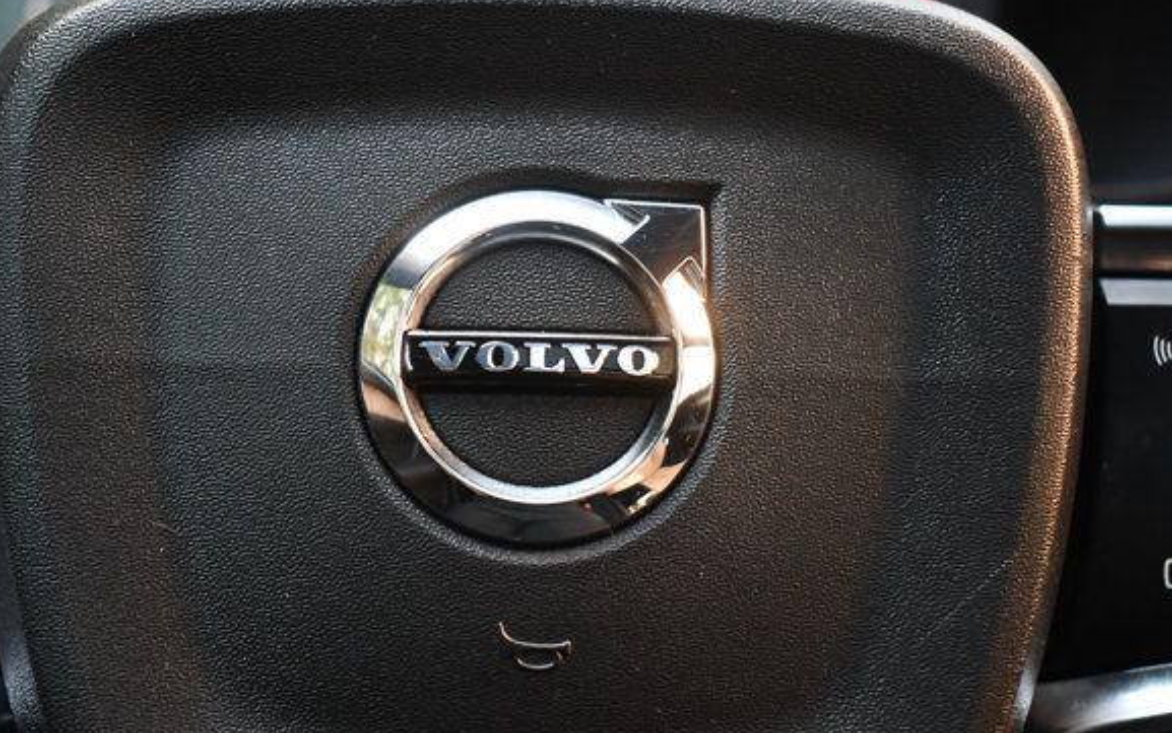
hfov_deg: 38.8
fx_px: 1661
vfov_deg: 24.9
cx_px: 544
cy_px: 387
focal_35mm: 52
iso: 1800
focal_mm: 31
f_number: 4.2
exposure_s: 1/125
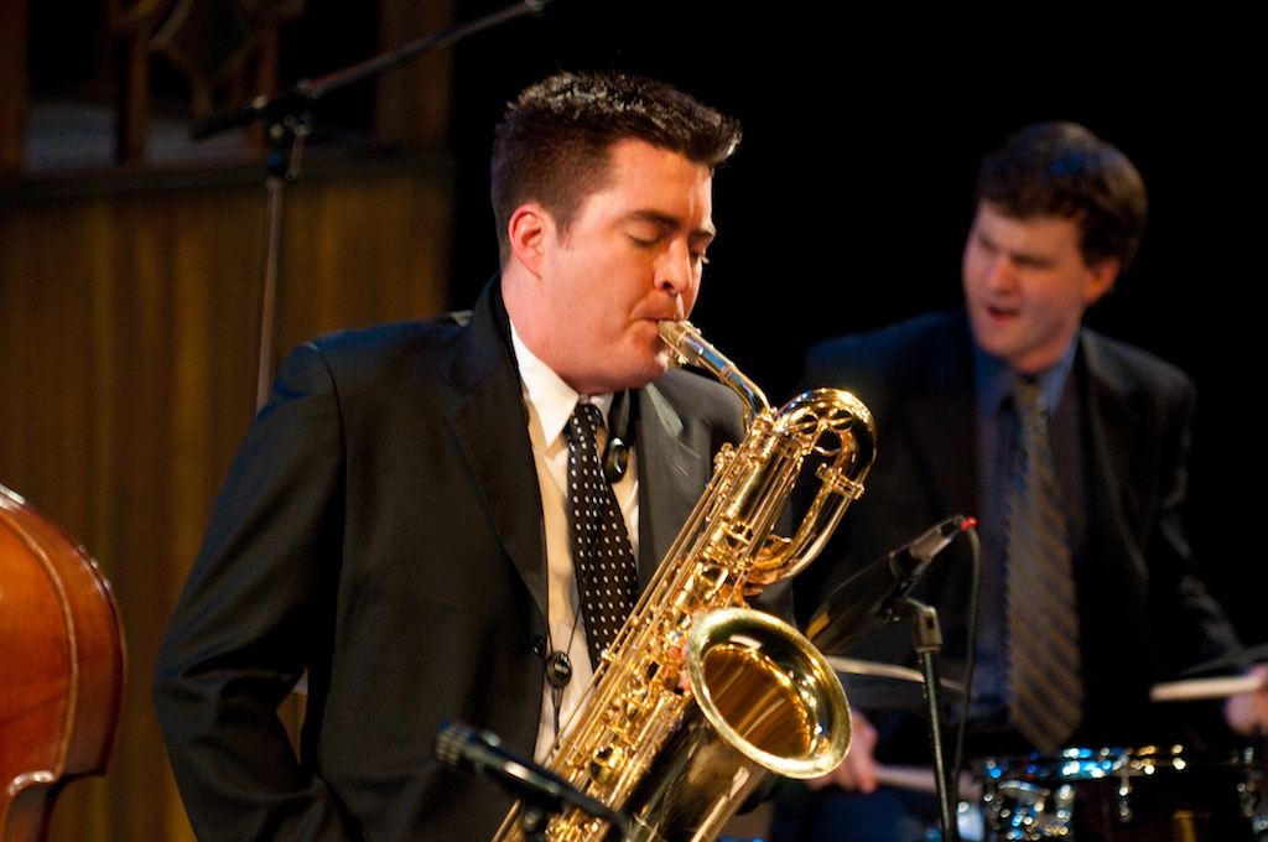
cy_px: 421
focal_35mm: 255
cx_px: 634
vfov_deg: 5.4
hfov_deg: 8.1
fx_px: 8970
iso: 1600
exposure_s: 1/100
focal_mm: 170
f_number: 2.8
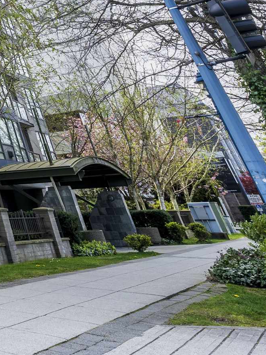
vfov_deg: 39.5
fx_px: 410
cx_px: -242
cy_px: -22
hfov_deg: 20.5
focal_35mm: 40
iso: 50
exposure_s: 1/320
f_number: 8
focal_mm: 12
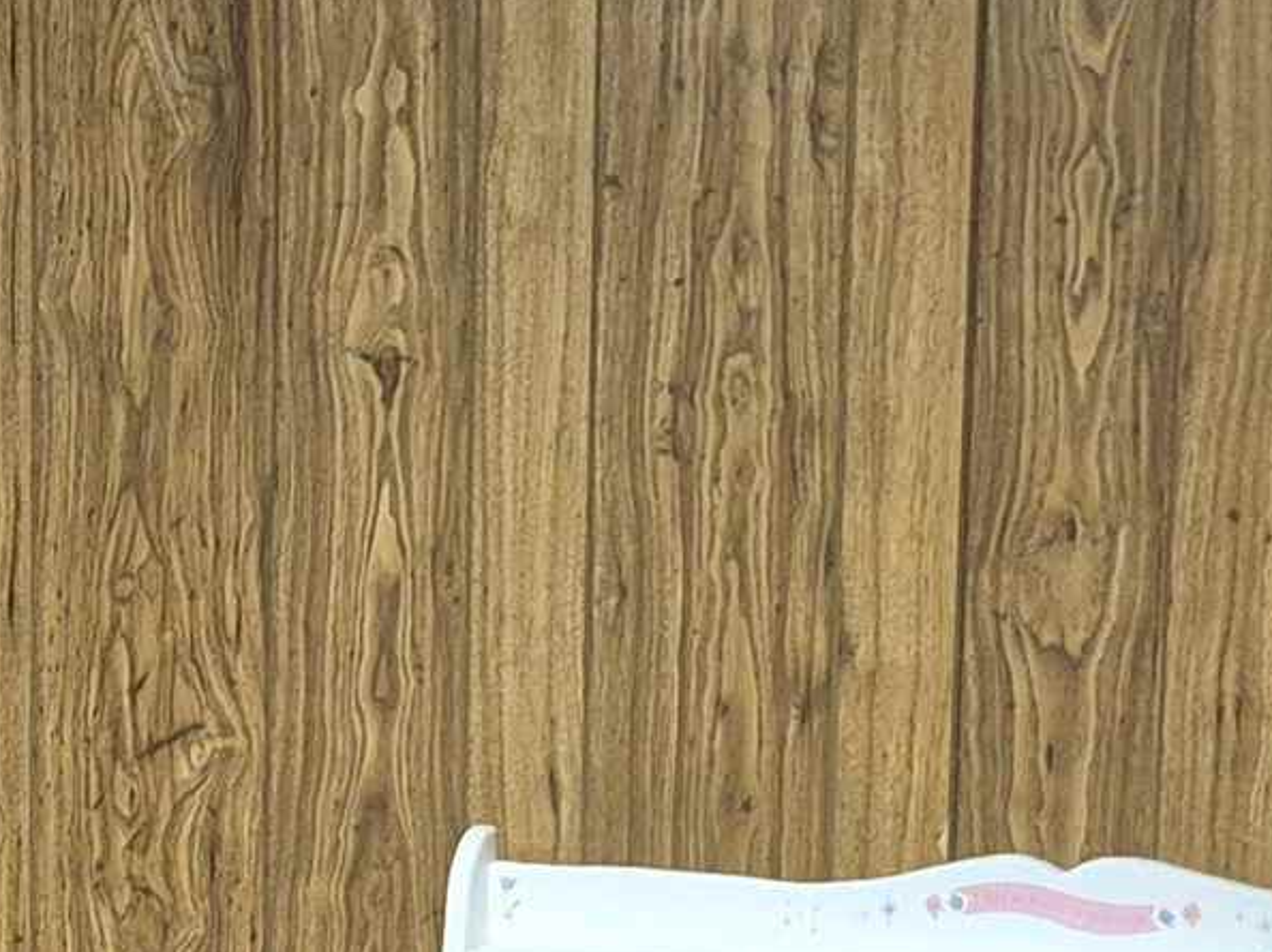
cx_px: -306
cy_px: 1082
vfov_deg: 12.2
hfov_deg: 15.8
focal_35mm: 119
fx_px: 4371
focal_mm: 5.4
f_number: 1.8
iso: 640
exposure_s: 1/60
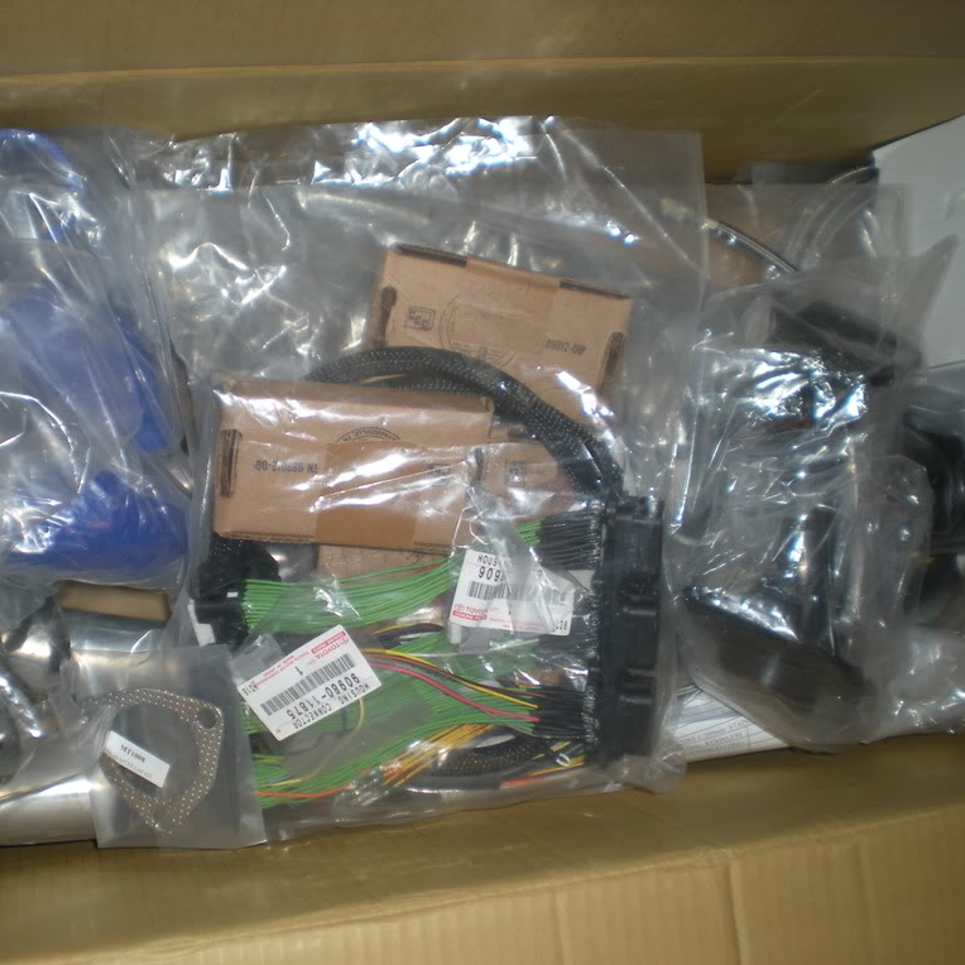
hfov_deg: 37.4
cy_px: 484
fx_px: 1419
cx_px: 392
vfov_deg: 37.6
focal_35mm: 45
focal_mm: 6.3
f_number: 3.1
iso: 64
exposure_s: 1/60
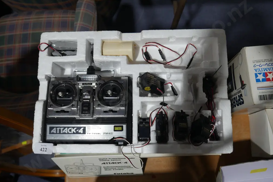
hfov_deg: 53.1
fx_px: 273
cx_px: 138
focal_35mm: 36
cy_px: 87
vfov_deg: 36.9
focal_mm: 17
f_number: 4
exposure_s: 1/125
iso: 200
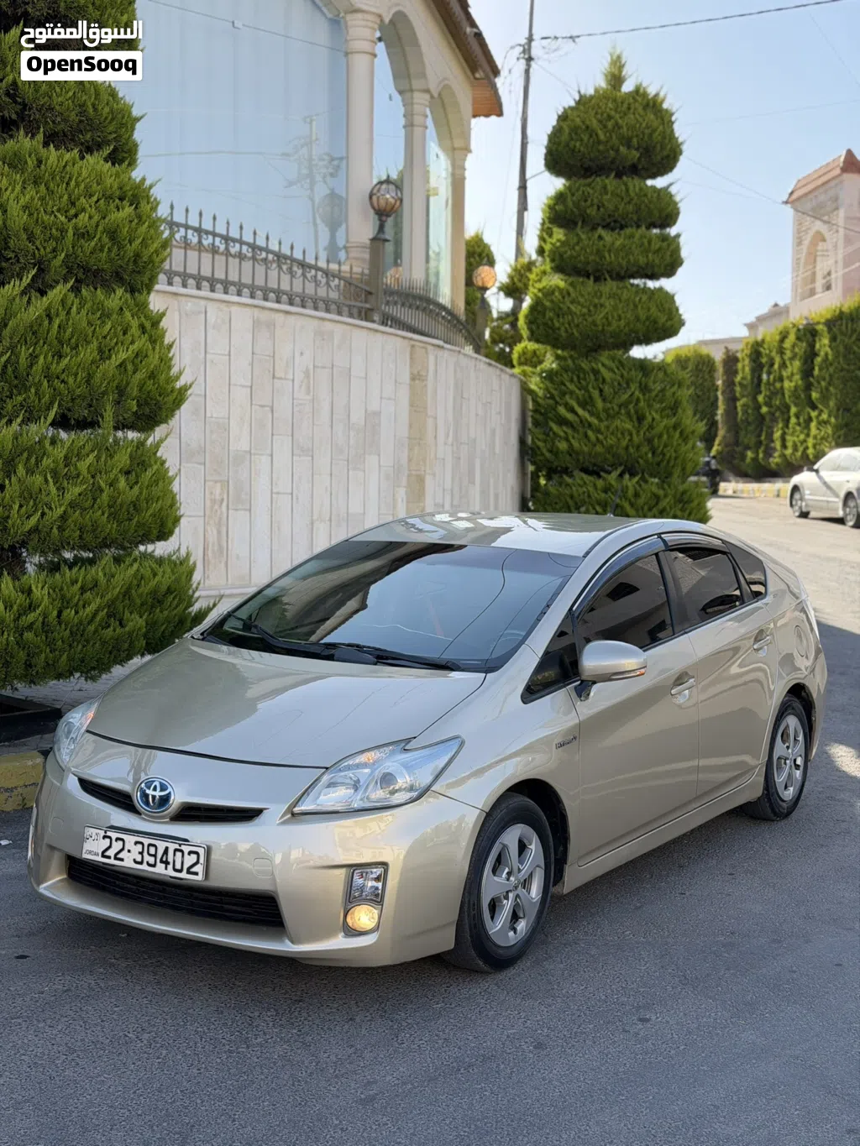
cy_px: 573
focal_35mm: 48
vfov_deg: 39.7
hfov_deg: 30.3
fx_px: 1590
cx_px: 430
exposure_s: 1/1513
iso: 80
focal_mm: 6.76
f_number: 1.78
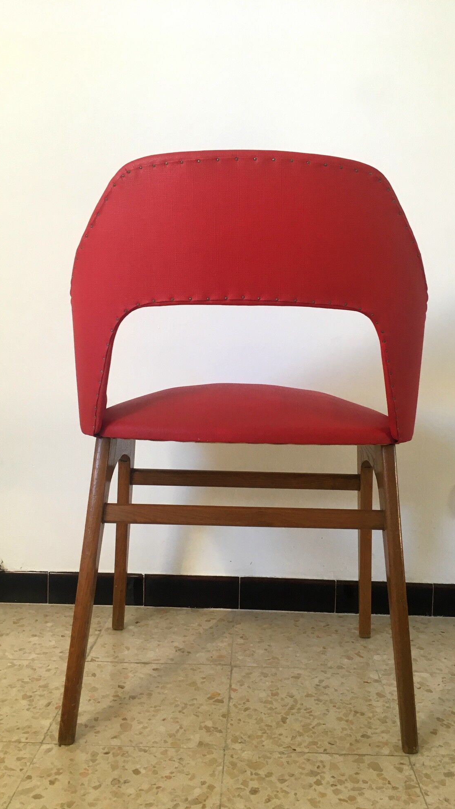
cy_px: 408
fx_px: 686
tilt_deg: -5.8
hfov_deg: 36.6
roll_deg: -0.6
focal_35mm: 32
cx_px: 251
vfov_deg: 61.0
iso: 80
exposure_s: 1/33
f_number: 2.2
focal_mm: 4.15
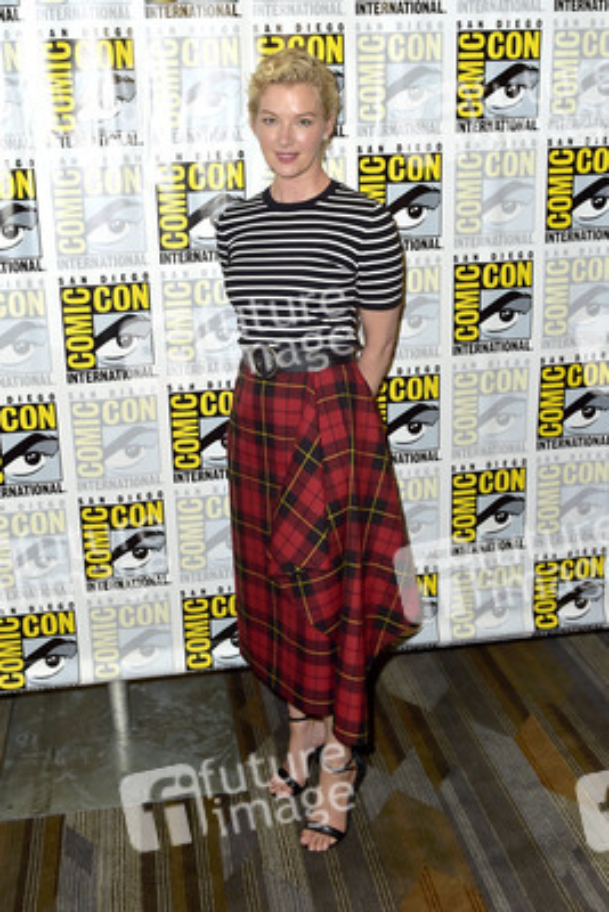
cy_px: 456
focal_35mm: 31
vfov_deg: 60.3
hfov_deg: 42.4
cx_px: 304
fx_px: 786
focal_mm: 31
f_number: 6.3
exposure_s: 1/250
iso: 200
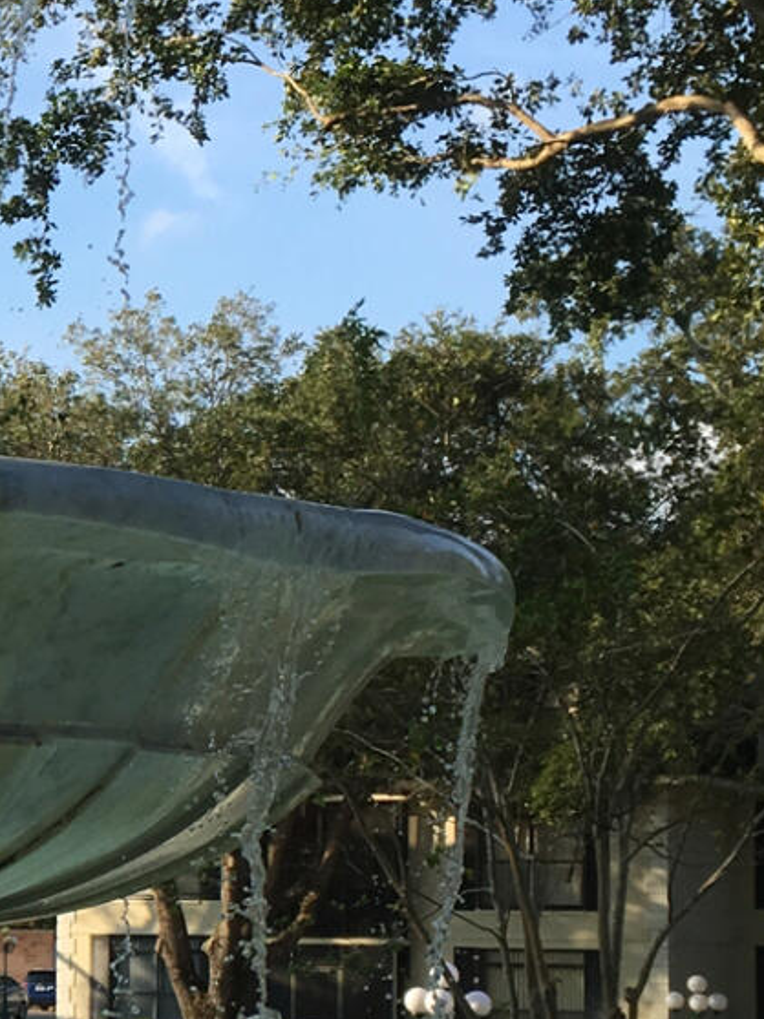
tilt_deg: +2.0
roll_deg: -0.6
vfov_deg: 18.8
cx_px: -473
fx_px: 3063
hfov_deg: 13.2
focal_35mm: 104
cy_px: 749
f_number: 2.2
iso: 25
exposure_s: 1/1054
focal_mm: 4.15
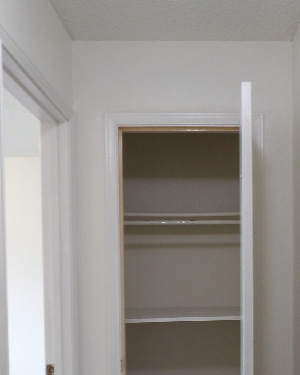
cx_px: 224
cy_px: 284
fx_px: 511
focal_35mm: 46
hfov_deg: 32.1
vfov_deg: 39.2
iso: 243
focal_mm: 4.3
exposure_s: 1/17
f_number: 3.2
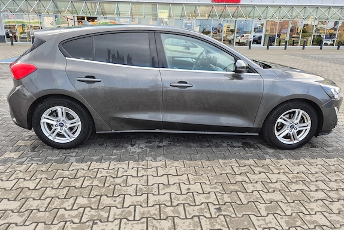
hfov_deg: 71.5
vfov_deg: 51.2
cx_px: 169
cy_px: 104
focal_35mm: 25
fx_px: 239
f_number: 1.8
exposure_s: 1/180
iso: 50
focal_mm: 5.4
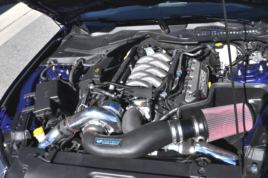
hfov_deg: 49.6
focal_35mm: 39
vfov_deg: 34.1
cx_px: 134
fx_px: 290
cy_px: 89
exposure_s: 1/400
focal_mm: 26
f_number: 10
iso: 200
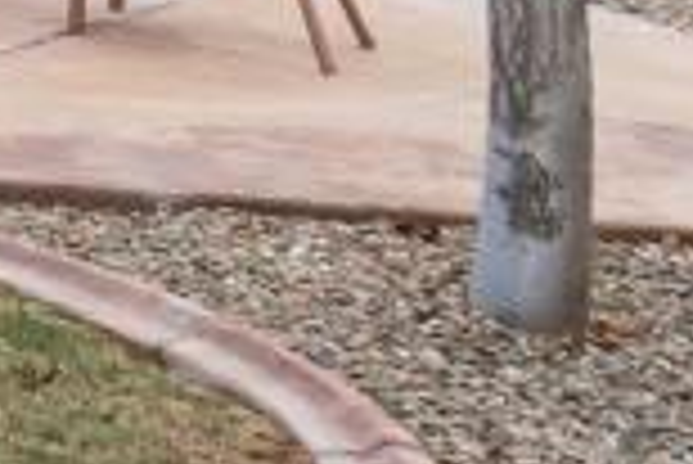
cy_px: -642
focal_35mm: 112
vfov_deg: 10.6
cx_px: -1782
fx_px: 2158
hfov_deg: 9.4
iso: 500
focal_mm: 15
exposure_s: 1/250
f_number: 8
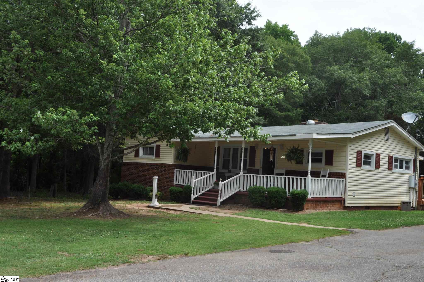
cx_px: 212
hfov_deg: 49.6
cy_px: 141
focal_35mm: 39
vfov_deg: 34.1
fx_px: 459
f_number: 13
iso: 200
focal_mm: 26
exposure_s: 1/200
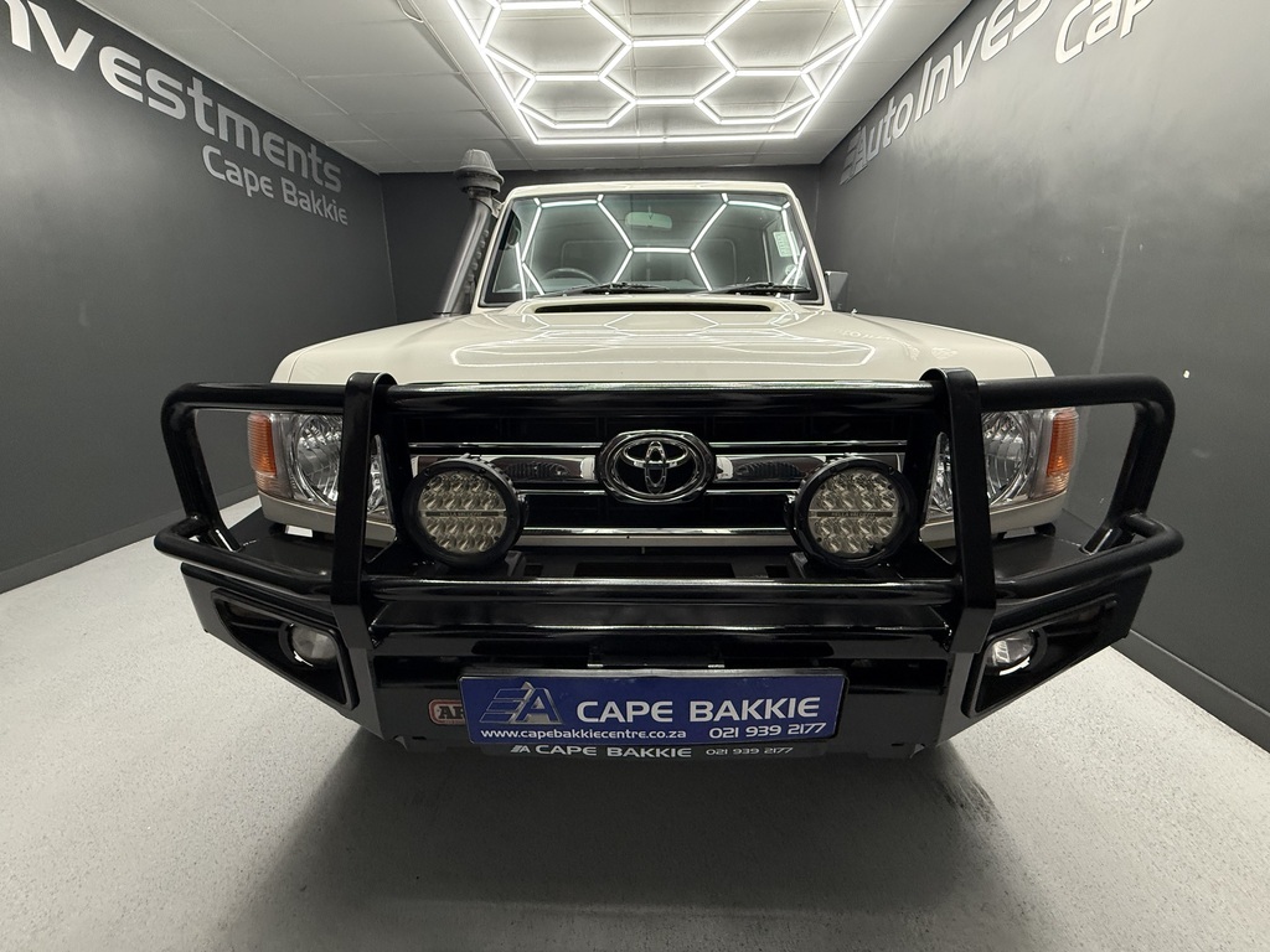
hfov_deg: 102.1
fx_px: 514
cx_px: 635
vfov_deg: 85.7
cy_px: 476
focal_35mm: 14
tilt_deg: -14.3
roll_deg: +0.7
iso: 250
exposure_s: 1/100
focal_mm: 2.22
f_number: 2.2
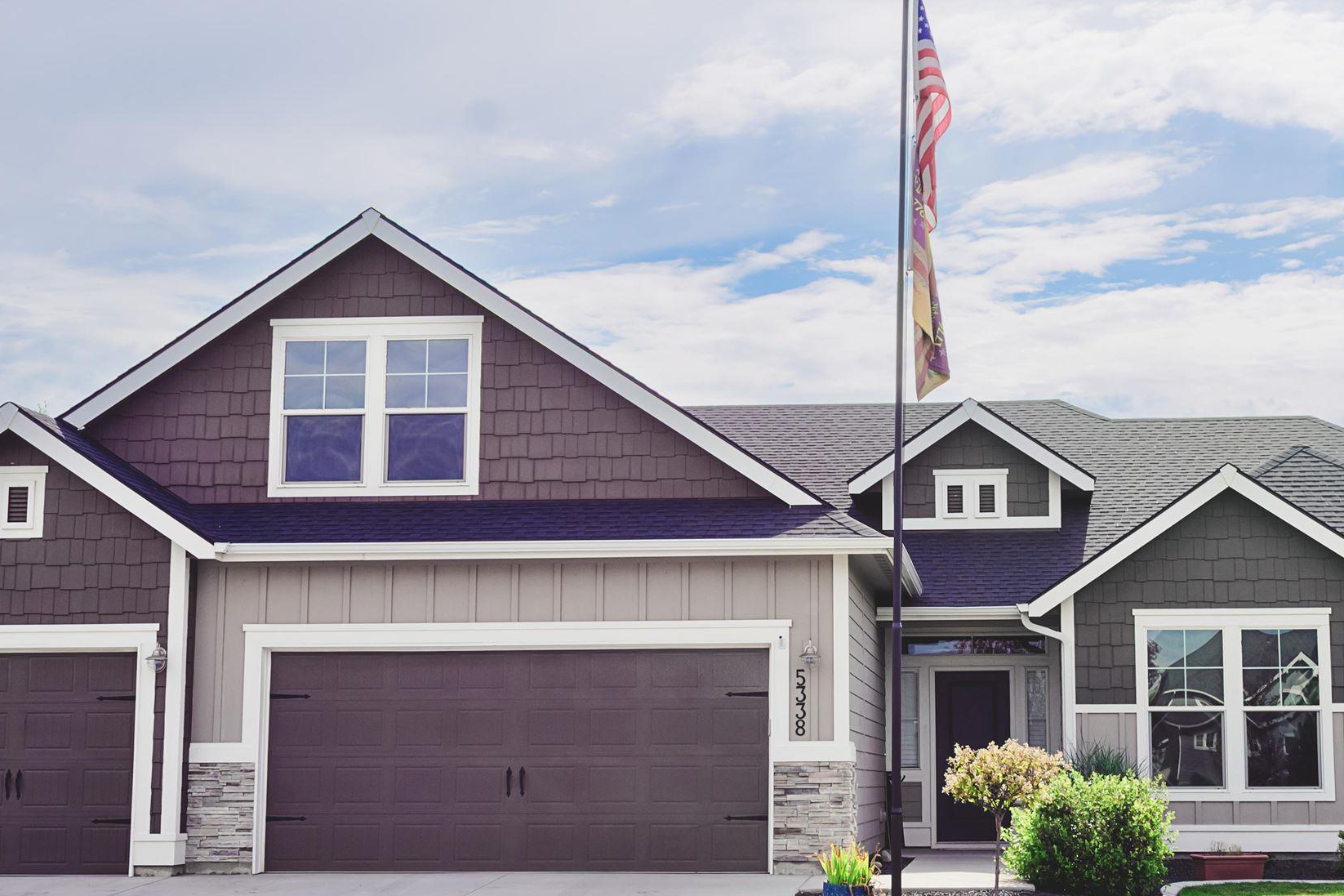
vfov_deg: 24.2
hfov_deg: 35.4
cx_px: 854
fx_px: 2090
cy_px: 470
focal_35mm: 56
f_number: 8
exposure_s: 1/250
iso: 100
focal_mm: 20
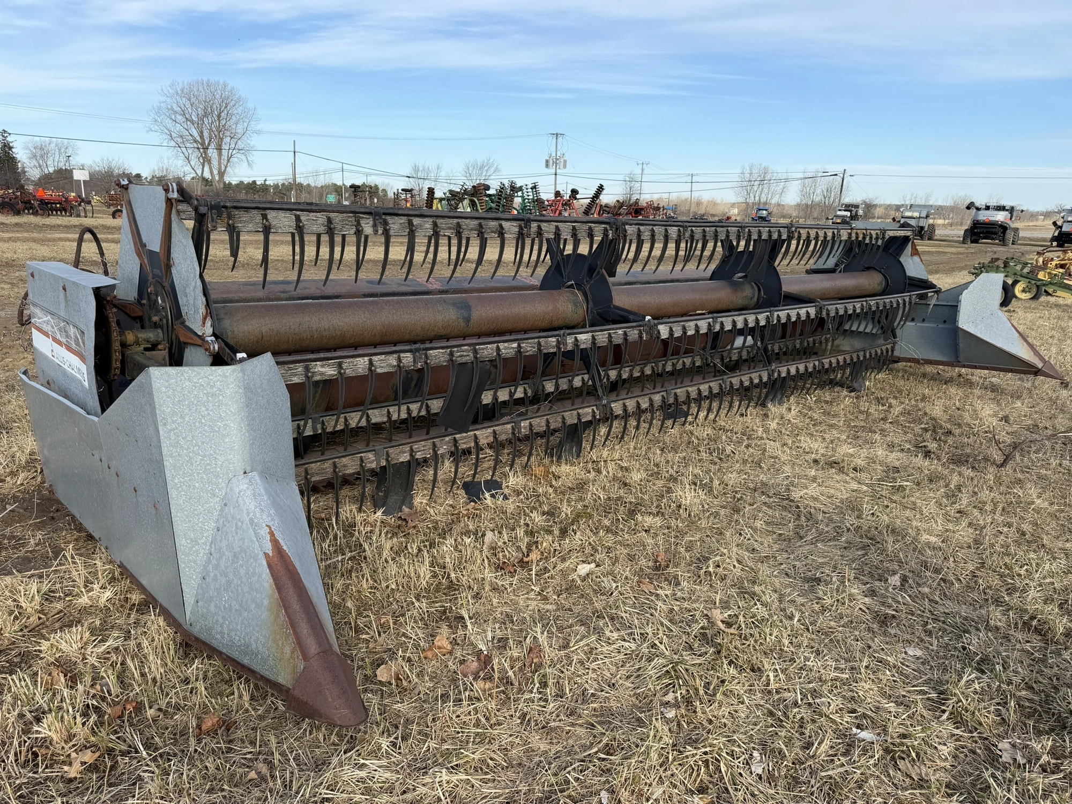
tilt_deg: -13.2
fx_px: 743
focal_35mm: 24
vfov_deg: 56.8
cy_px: 402
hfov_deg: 71.6
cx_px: 536
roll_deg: +0.5
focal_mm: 6.76
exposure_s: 1/2110
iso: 80
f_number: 1.78
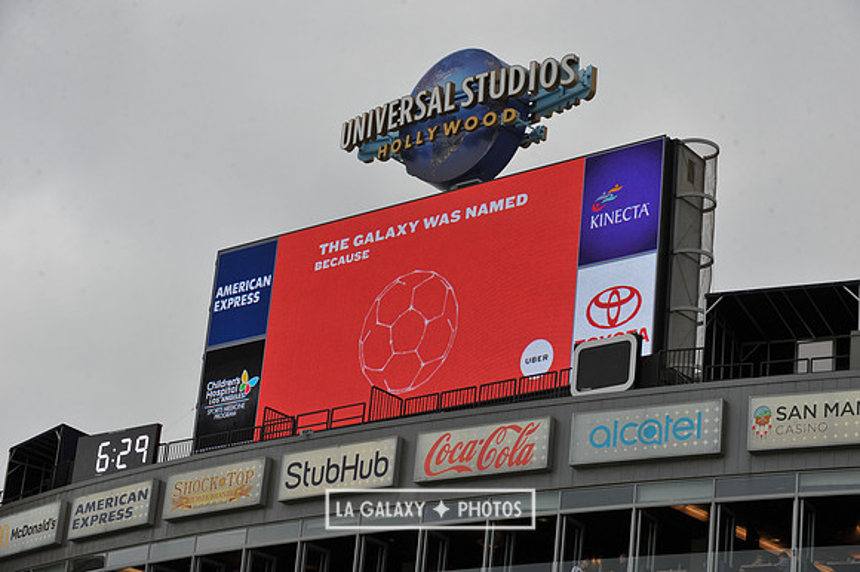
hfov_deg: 21.5
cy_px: 286
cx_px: 430
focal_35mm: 95
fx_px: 2268
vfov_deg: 14.4
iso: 400
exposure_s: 1/200
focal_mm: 95
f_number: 9
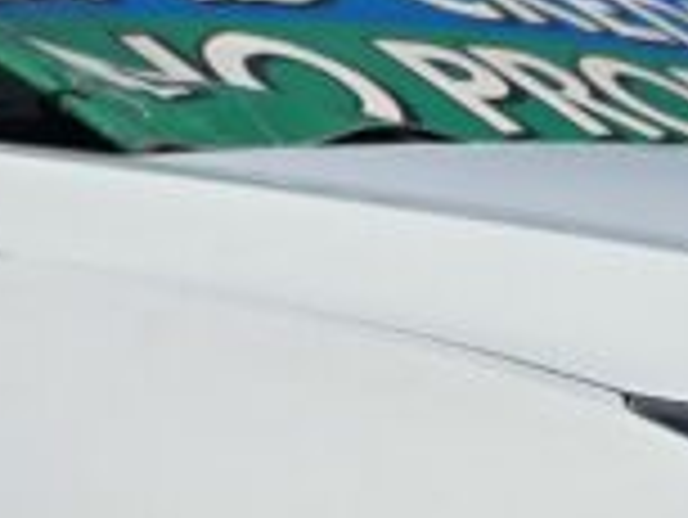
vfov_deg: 9.6
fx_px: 3063
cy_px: 563
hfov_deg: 12.8
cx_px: 504
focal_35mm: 154
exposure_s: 1/2265
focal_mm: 6.3
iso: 12
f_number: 1.7
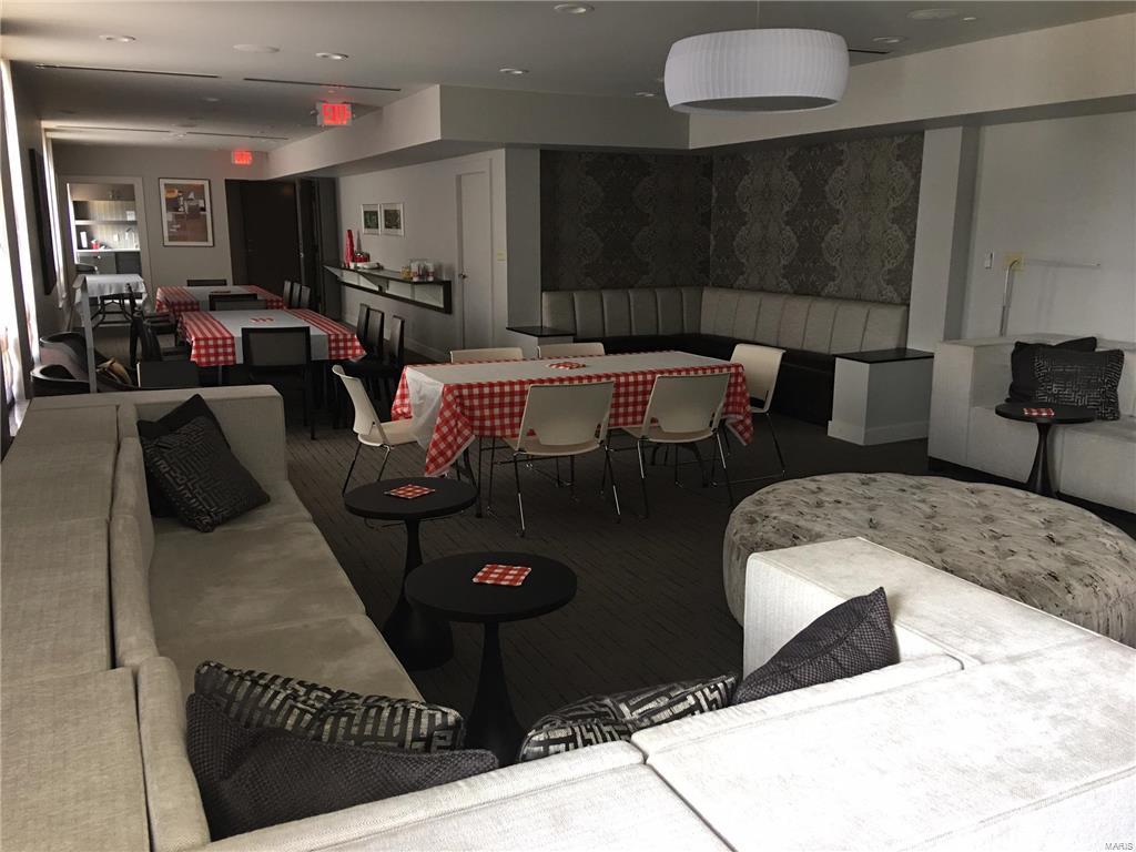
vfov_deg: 48.2
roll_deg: +0.4
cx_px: 568
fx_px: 952
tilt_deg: -11.1
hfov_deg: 61.7
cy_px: 426
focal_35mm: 29
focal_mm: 4.15
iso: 64
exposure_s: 1/15
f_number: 2.2
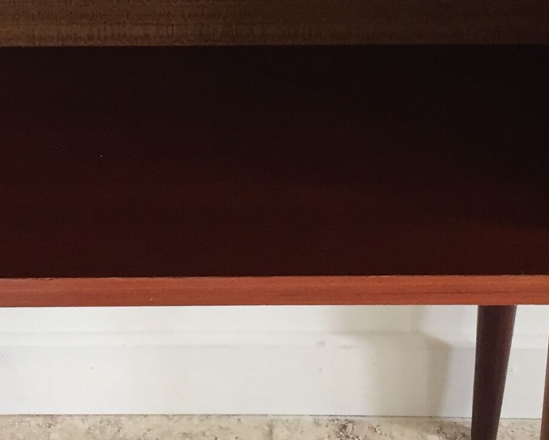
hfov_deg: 18.9
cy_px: -23
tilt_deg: -28.0
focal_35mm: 101
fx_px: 1641
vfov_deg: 14.9
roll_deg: +1.9
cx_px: 148
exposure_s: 1/33
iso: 100
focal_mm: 4.15
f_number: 2.2
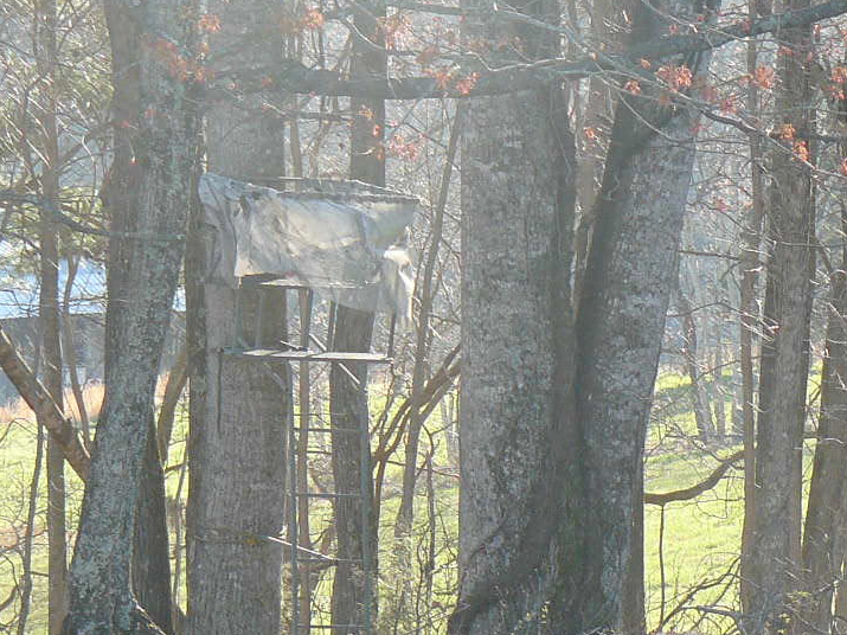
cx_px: 357
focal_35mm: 256
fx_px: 6263
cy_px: 374
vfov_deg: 5.8
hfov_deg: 7.7
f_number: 3.2
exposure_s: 1/160
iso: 100
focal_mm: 15.8
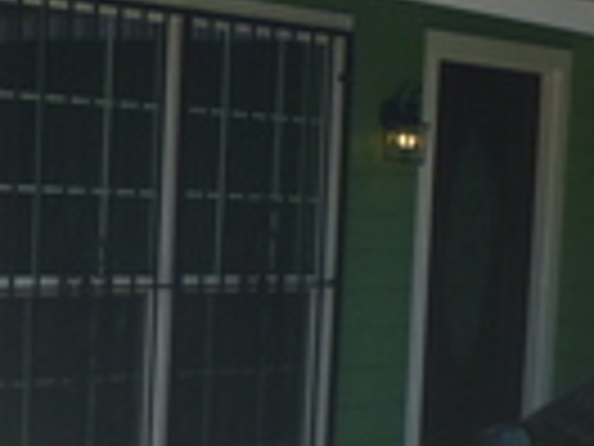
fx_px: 2076
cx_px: 328
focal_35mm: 121
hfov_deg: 16.3
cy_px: 536
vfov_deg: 12.0
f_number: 3.9
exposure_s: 1/400
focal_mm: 4.5
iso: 100
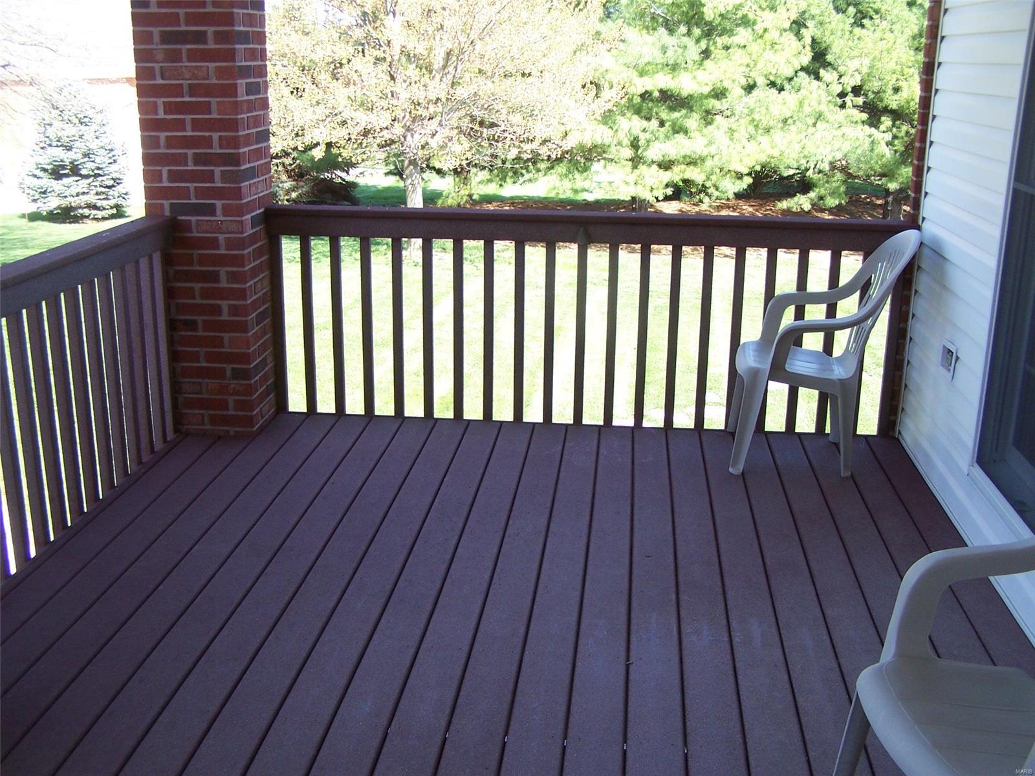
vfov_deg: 37.7
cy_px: 388
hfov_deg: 49.0
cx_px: 518
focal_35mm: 38
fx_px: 1136
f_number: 2.8
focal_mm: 6.3
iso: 80
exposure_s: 1/125
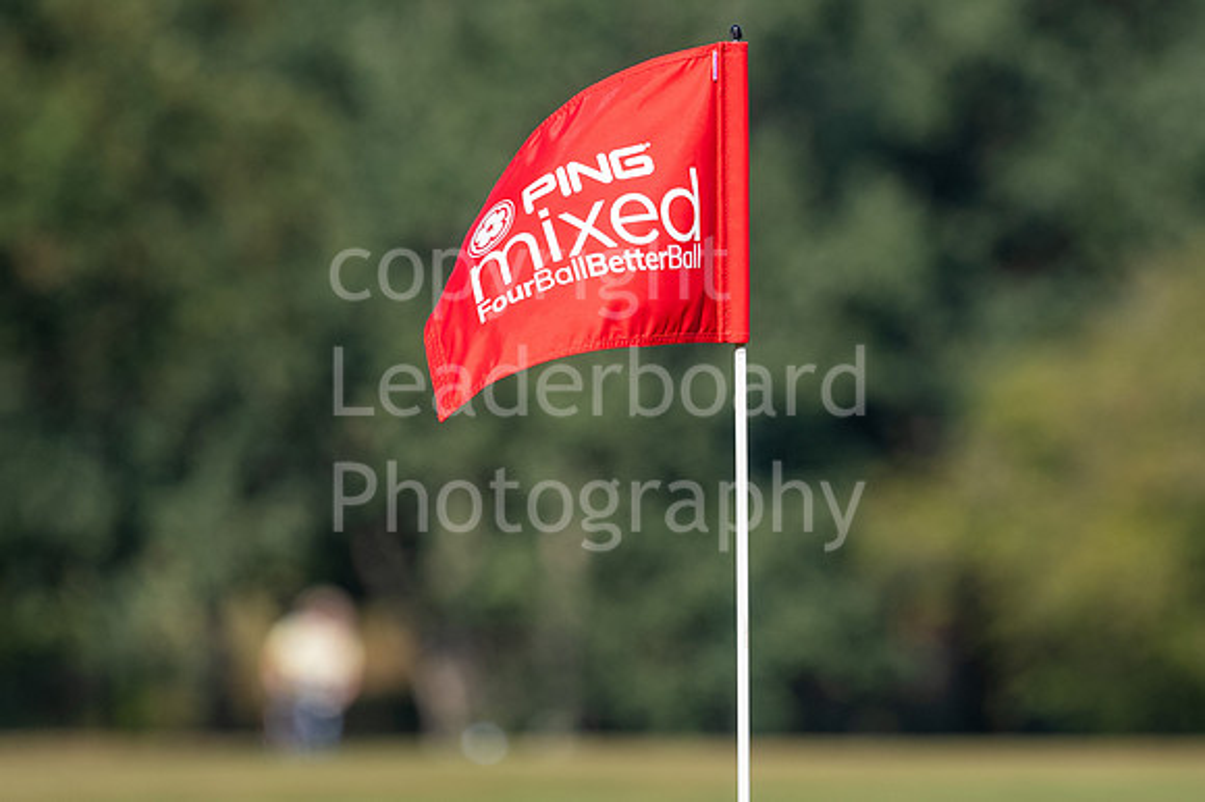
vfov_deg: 2.3
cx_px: 658
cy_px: 315
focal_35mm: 604
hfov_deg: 3.4
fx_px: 20196
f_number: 4.5
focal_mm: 300
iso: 160
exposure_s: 1/1250
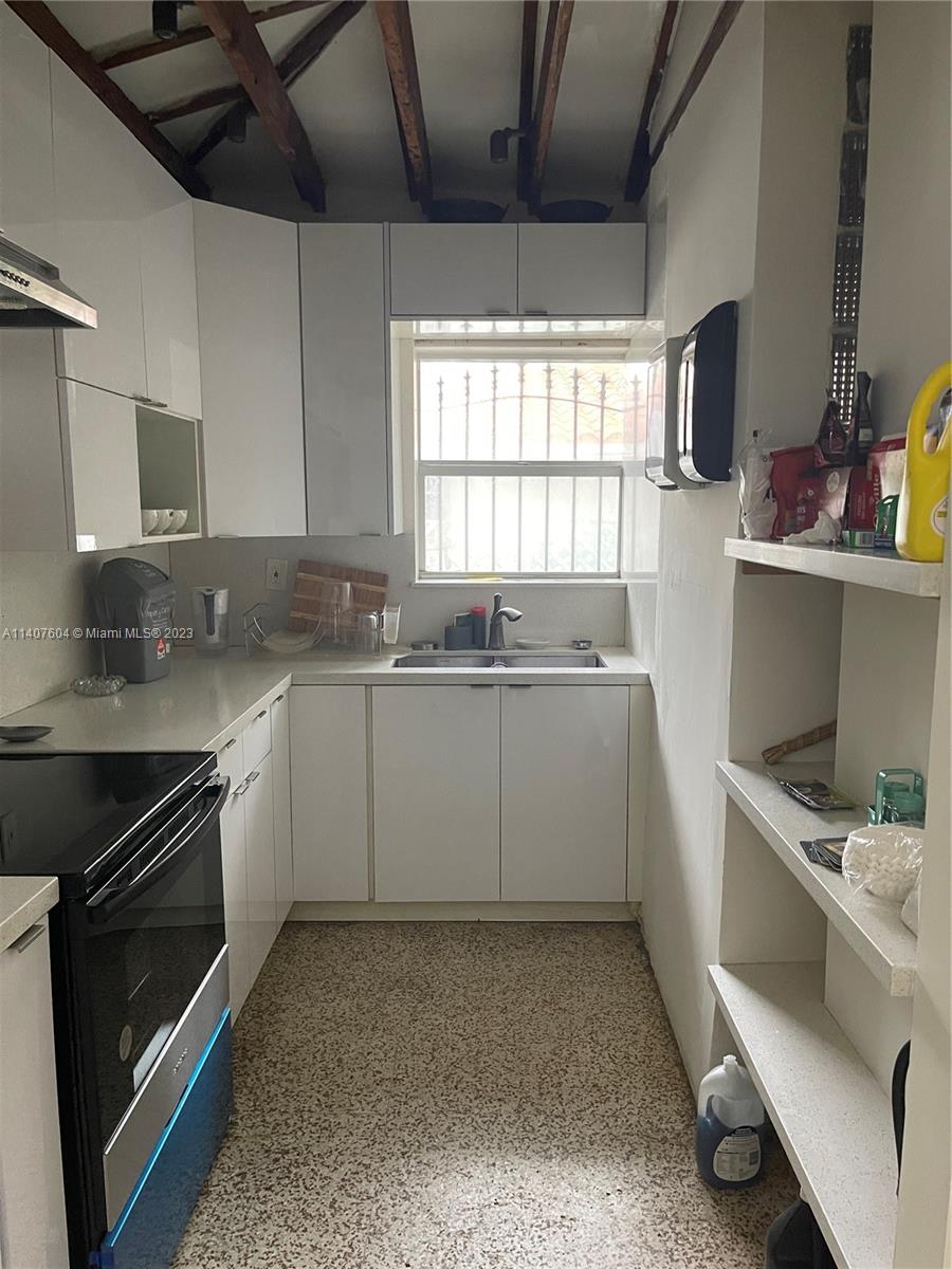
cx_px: 476
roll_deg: -0.2
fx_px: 953
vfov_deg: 67.3
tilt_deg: -8.7
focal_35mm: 26
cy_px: 634
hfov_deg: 53.1
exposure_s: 1/56
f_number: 1.6
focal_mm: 5.1
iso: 500
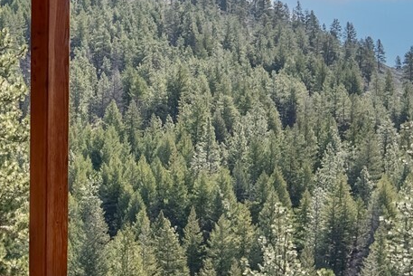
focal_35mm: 89
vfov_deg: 15.3
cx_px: -94
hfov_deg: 21.1
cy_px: 204
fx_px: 1021
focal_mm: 24
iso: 80
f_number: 11
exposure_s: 1/3200
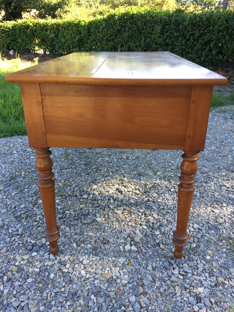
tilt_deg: -27.8
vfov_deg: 61.7
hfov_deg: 48.2
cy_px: 156
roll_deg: -3.3
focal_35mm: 29
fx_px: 261
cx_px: 117
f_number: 2.2
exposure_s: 1/129
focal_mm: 4.15
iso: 32
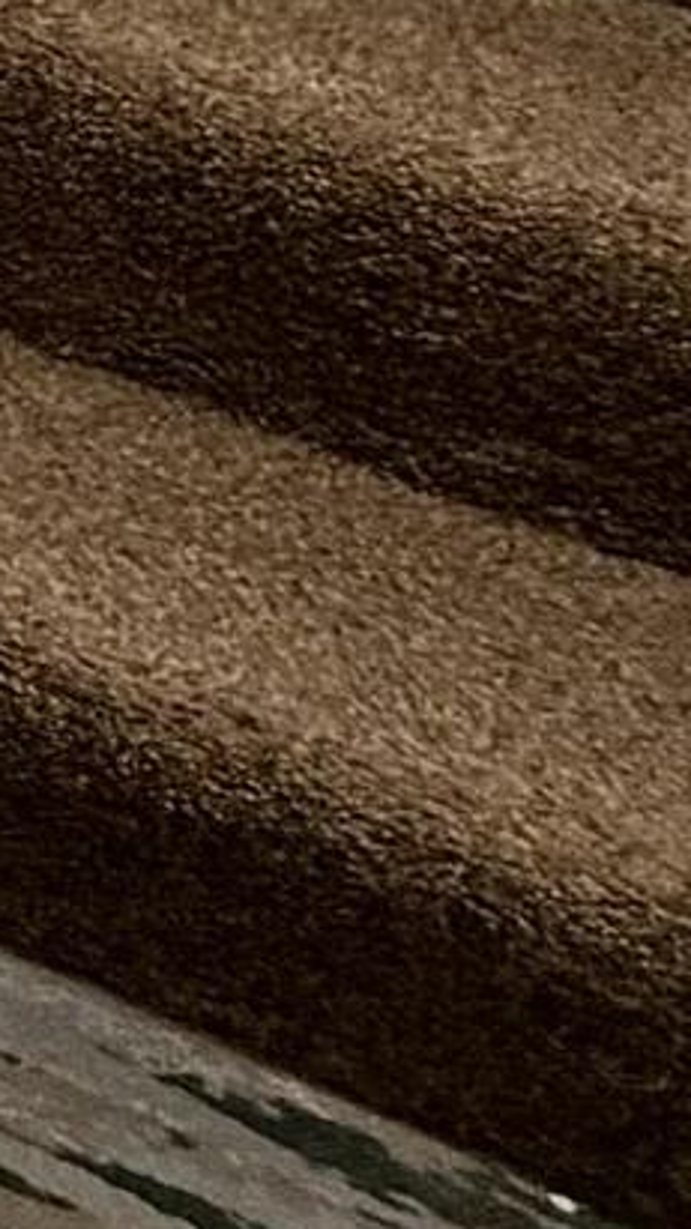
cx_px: -2611
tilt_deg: -10.4
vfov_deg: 15.1
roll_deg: -0.9
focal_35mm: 114
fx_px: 3716
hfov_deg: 6.5
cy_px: -1271
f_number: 2.2
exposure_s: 1/60
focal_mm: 2.22
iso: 320
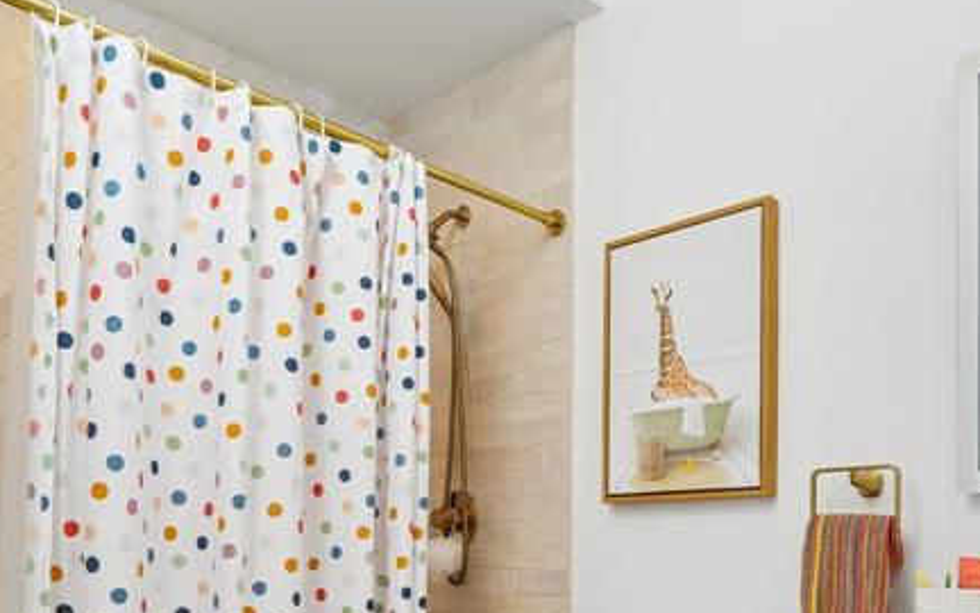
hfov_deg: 61.8
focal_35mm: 29
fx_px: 775
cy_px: 563
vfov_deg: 39.7
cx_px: 706
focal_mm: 12
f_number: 11
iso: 100
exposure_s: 1/10
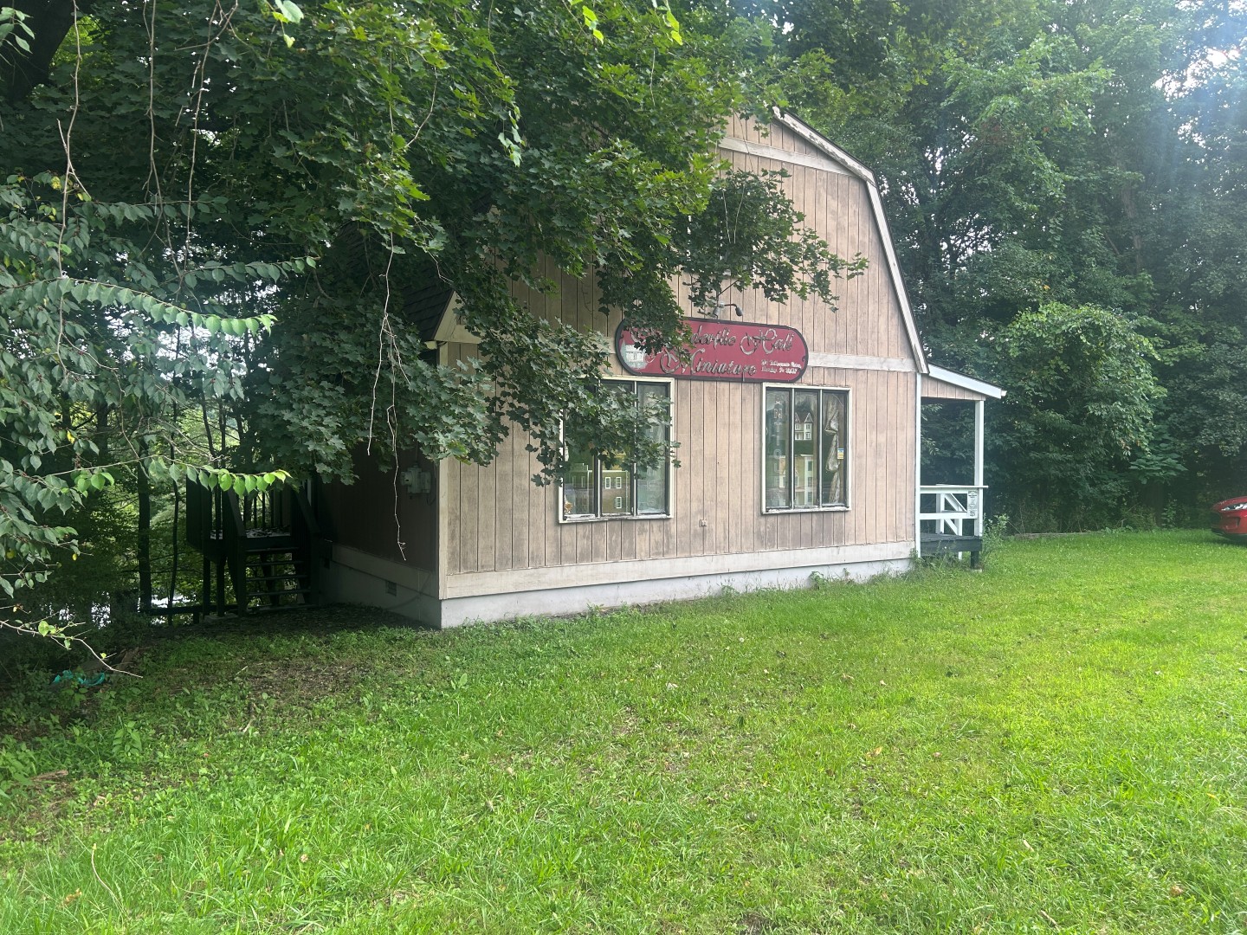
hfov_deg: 67.3
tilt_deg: -0.8
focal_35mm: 26
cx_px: 624
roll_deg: +1.2
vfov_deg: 53.1
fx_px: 937
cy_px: 468
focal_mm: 5.7
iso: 40
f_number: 1.5
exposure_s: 1/185
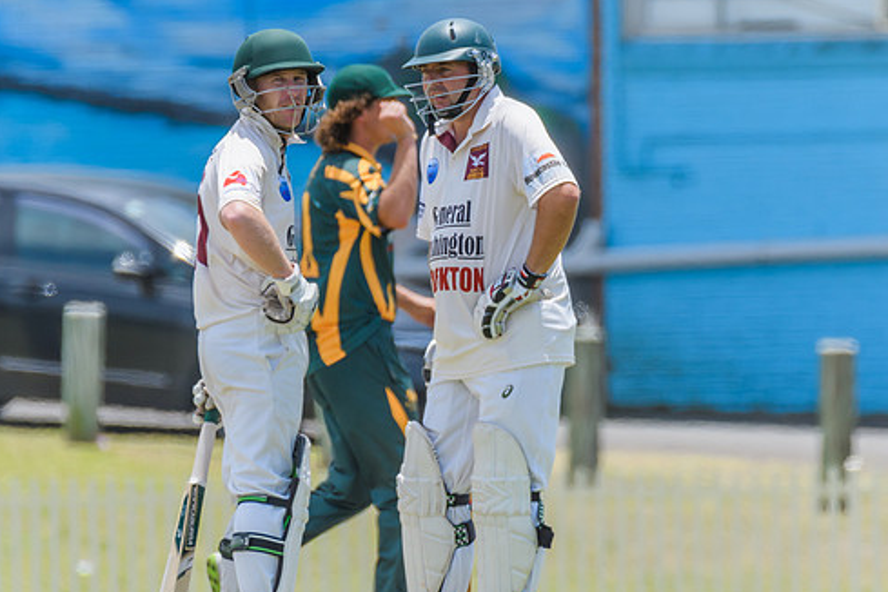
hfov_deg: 1.8
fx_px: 27551
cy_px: 298
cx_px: 462
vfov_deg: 1.2
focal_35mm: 1117
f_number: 6.3
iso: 400
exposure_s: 1/1600
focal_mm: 550
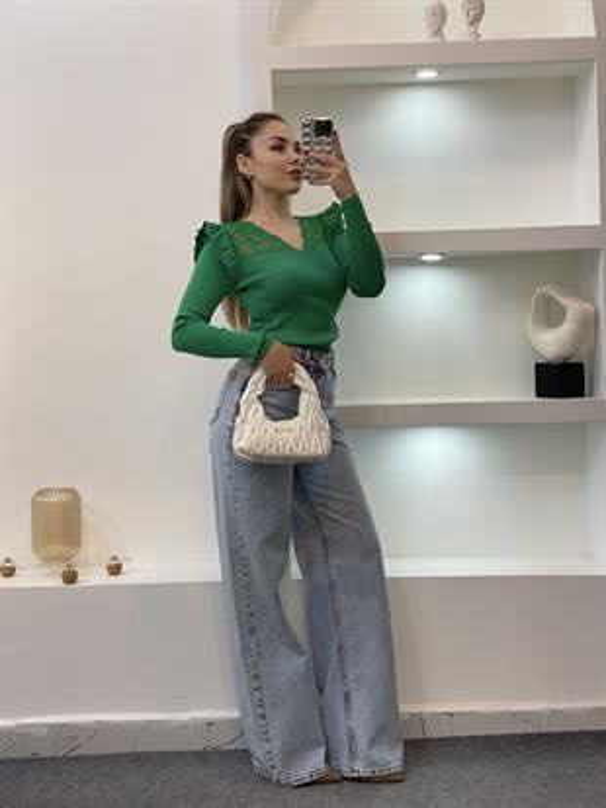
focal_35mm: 52
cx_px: 303
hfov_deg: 28.0
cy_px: 404
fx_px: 1213
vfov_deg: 36.8
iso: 64
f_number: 2
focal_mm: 6
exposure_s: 1/100
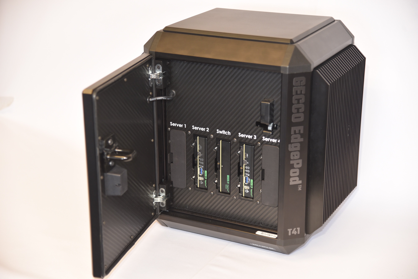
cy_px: 140
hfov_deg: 28.8
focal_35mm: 70
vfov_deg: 19.5
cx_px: 209
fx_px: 813
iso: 900
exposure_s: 1/60
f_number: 4
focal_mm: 70
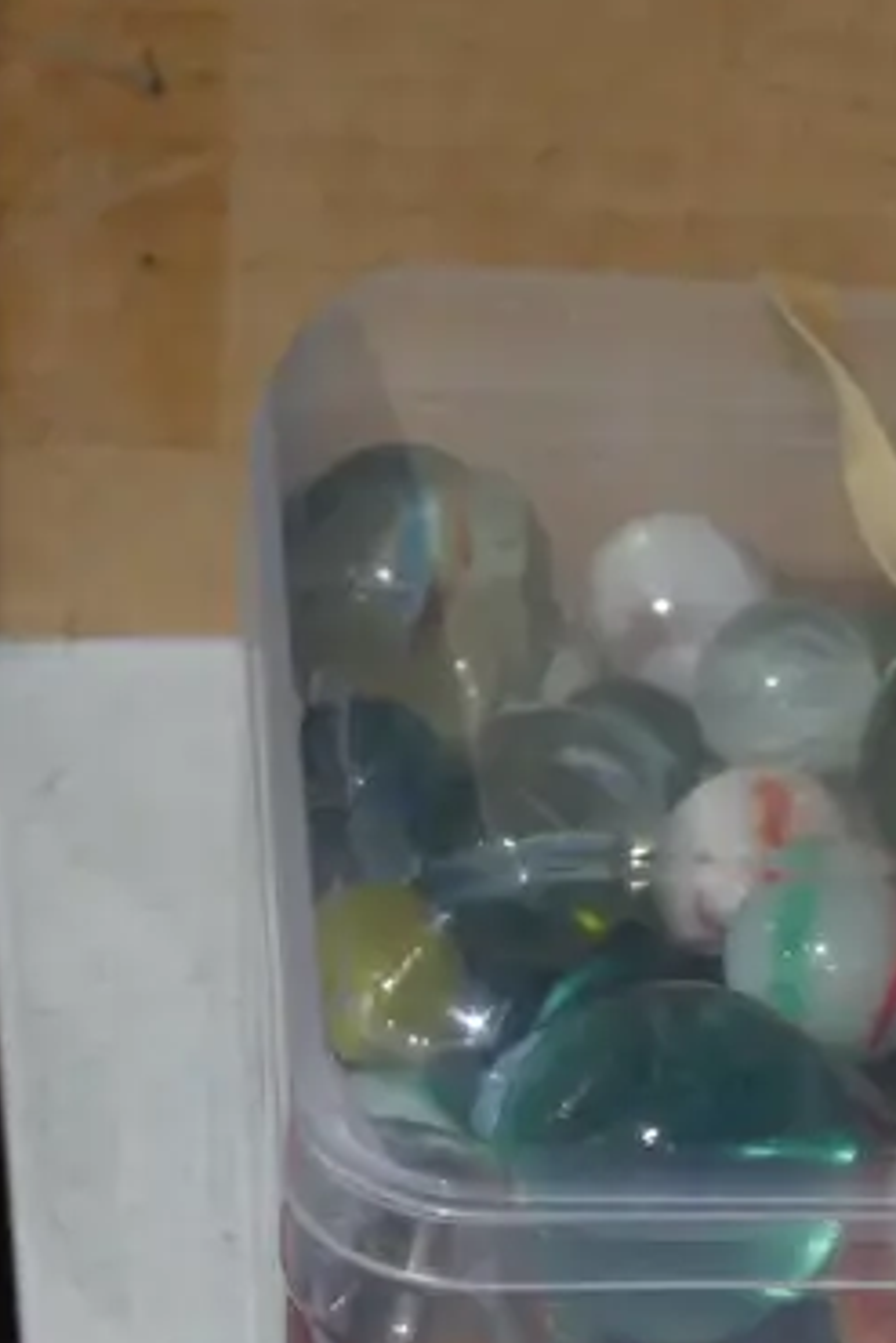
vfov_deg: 14.1
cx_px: 1607
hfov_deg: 9.1
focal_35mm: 144
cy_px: 1151
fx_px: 5371
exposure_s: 1/60
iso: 1600
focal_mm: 25
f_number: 5.3
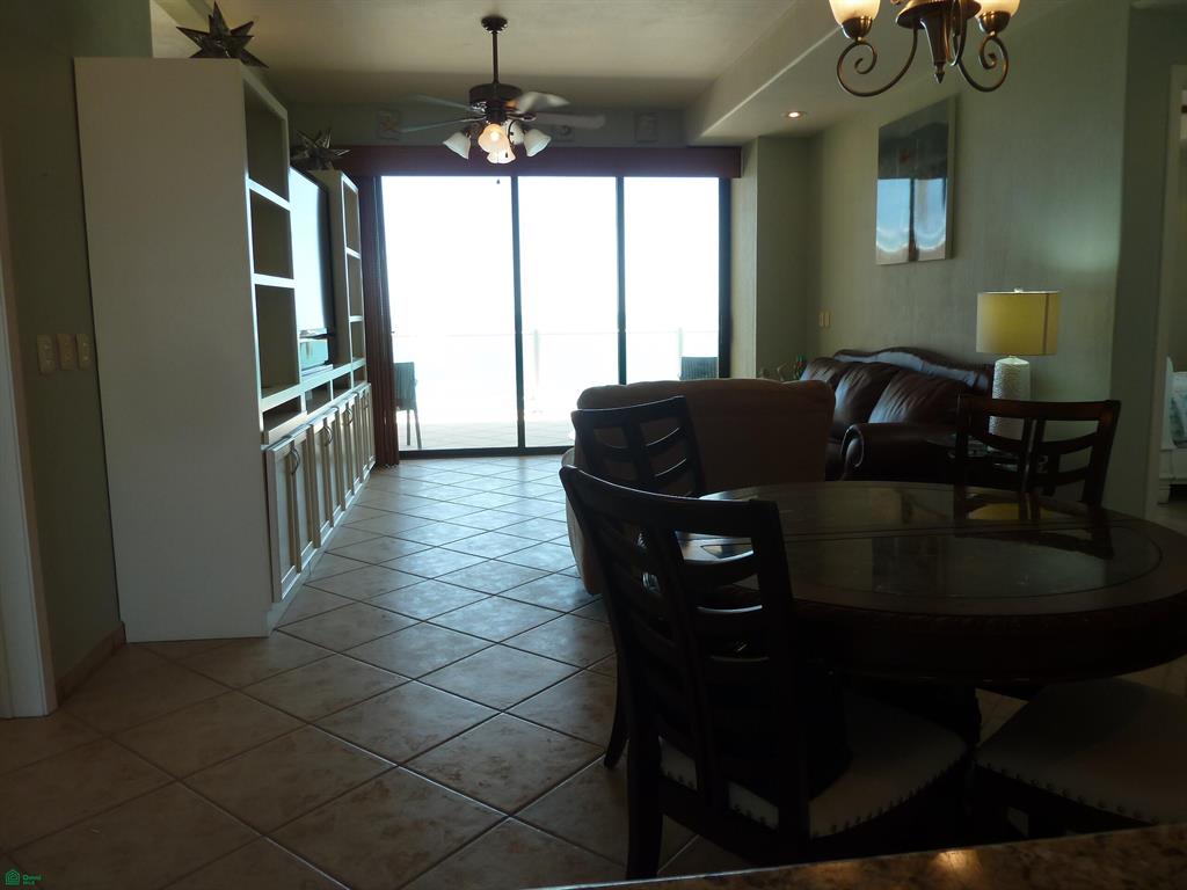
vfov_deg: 54.9
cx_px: 594
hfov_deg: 69.4
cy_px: 445
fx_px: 857
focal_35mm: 25
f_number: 3.3
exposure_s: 1/60
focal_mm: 4.1
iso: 80
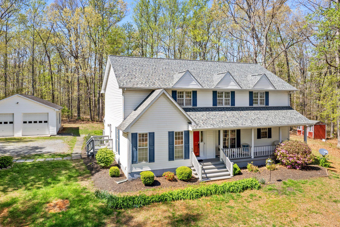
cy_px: 119
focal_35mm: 25
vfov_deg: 51.3
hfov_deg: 71.3
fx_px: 236
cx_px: 153
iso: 100
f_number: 2.8
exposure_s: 1/1000
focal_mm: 8.38
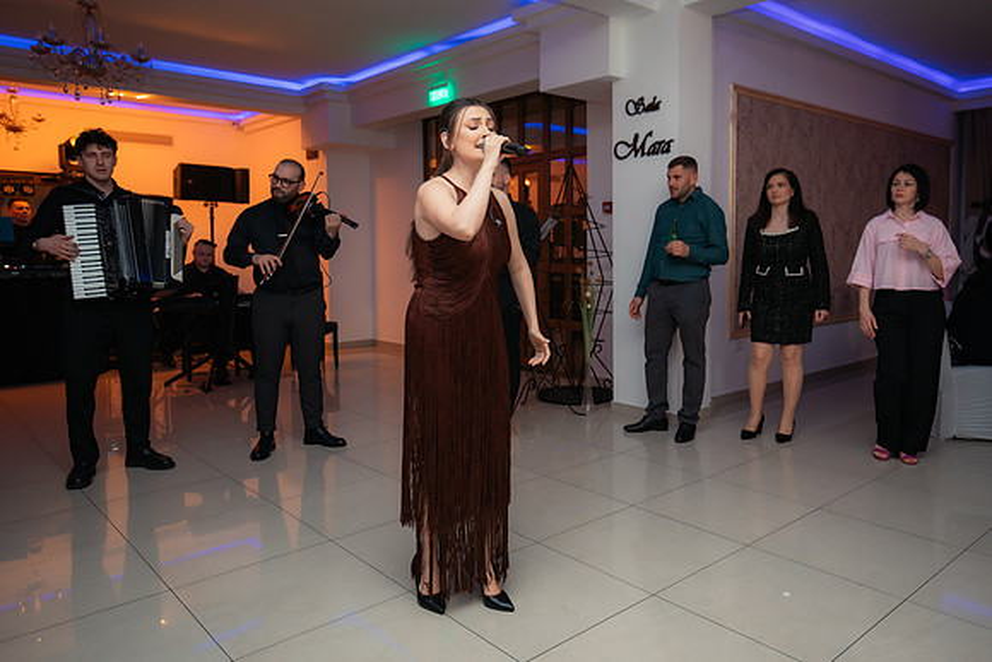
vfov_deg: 49.2
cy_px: 301
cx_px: 541
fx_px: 721
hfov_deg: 68.9
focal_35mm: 26
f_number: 2.8
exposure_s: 1/200
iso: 1600
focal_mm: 24
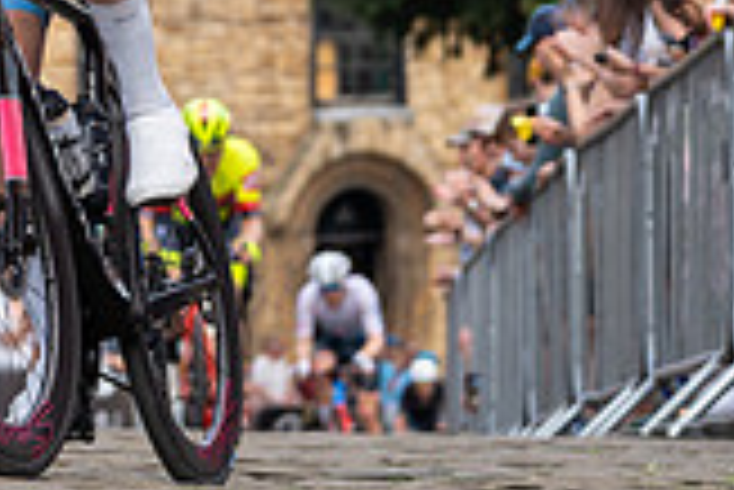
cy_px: -290
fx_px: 5591
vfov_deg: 5.0
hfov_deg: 7.4
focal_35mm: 274
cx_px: -180
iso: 100
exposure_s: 1/640
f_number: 3.2
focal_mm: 77
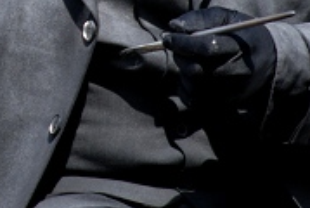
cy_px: -134
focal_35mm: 1172
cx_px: -83
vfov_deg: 1.2
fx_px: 10109
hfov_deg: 1.8
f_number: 5.6
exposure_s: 1/320
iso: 100
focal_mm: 200
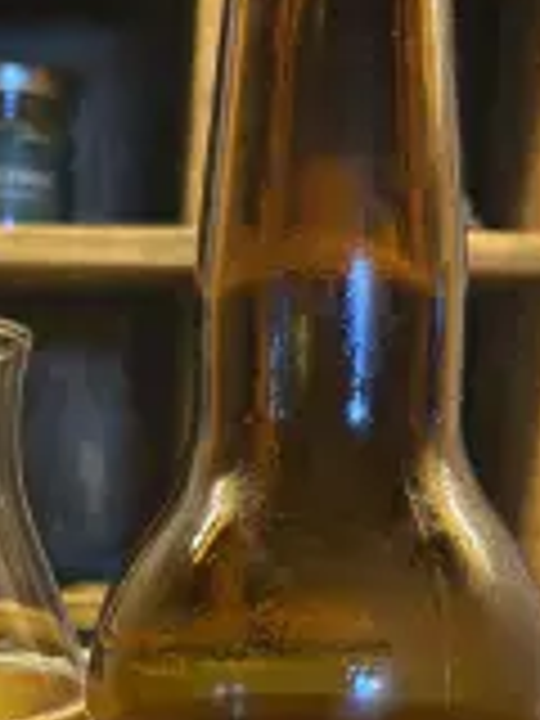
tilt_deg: -8.6
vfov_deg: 28.0
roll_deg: -0.5
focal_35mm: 65
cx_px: 40
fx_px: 1352
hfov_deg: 22.0
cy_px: 729
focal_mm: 4.25
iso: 80
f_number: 1.8
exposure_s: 1/100
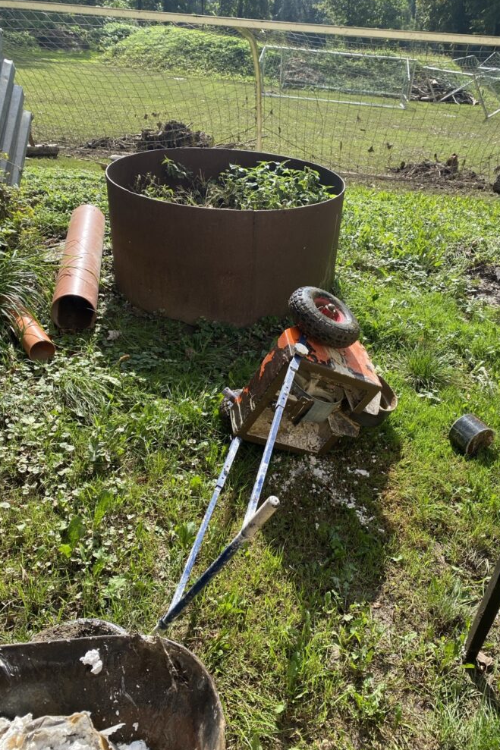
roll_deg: -3.7
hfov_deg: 46.2
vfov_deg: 65.5
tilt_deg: -31.2
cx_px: 290
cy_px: 377
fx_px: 583
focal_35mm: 28
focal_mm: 4.25
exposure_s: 1/1206
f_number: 1.8
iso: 32
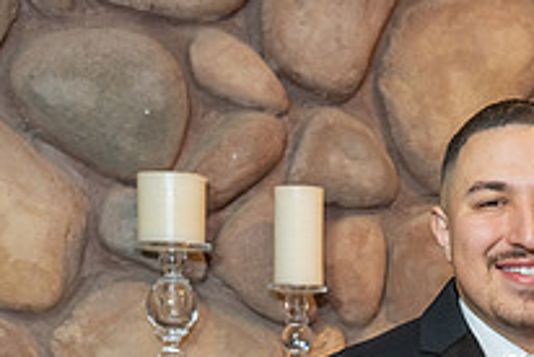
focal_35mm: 90
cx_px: 495
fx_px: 1337
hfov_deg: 22.0
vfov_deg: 14.7
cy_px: 449
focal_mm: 32
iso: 640
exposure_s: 1/160
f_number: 4
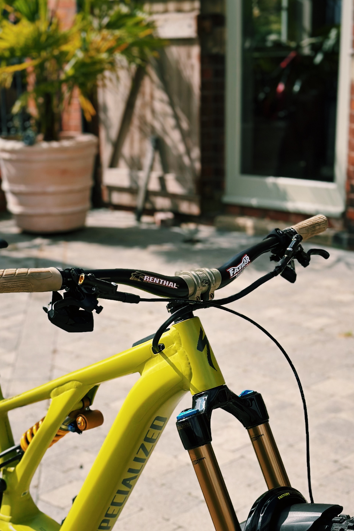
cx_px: 163
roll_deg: +1.3
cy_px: 359
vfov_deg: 28.6
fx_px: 1033
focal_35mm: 70
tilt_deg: -16.7
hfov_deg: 19.5
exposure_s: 1/5000
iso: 80
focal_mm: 6.86
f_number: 1.78
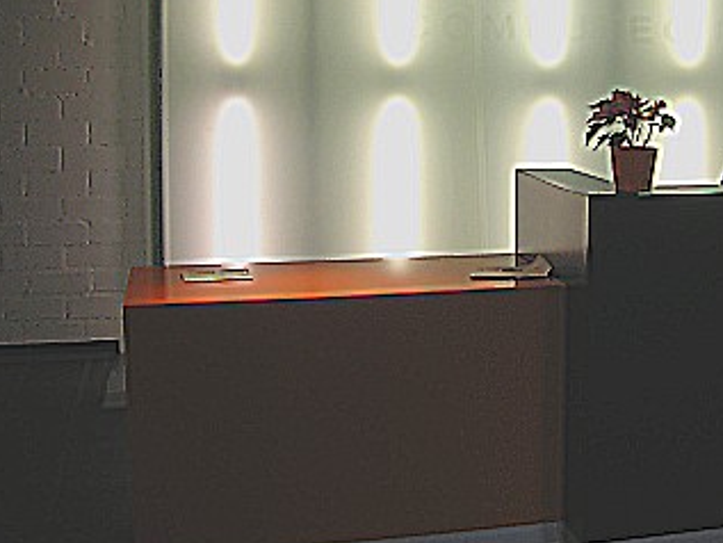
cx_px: 534
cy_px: 171
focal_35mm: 56
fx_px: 1170
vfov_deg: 25.9
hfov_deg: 33.7
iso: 50
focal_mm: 6.1
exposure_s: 1/60
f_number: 2.8
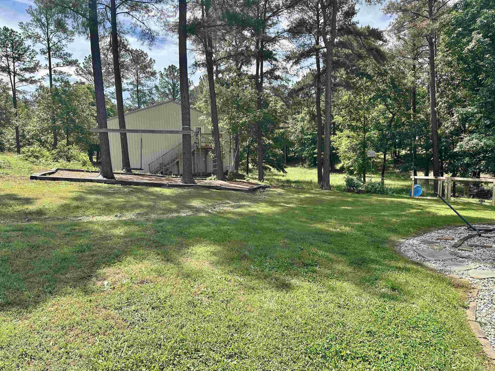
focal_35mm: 24
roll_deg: +1.6
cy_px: 186
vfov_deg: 56.8
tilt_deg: -3.8
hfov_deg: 71.6
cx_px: 248
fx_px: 343
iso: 80
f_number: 1.78
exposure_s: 1/1721
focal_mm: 6.86
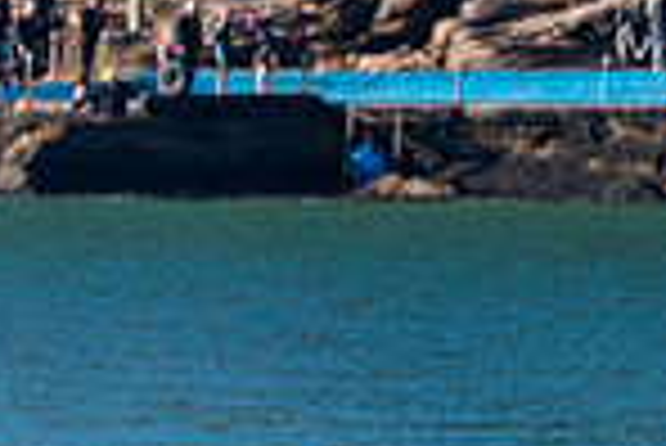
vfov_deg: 0.9
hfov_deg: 1.3
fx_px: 29443
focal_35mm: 1590
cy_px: 825
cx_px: -452
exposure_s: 1/500
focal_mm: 340
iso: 110
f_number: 5.6
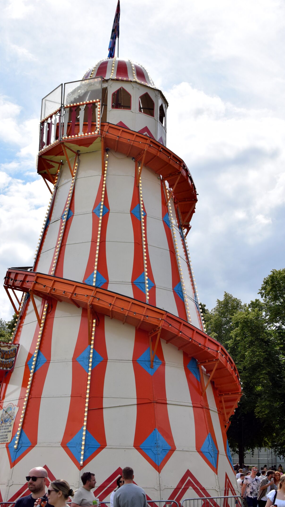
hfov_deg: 21.6
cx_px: 140
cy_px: 255
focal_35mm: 56
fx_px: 746
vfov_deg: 37.5
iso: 400
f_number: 8
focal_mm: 35
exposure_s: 1/2000
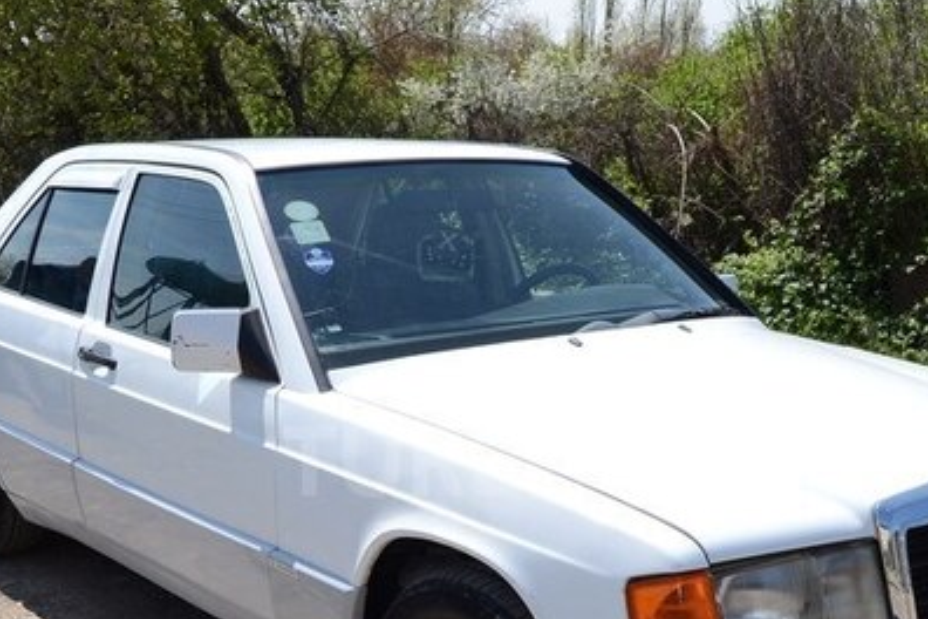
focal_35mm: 50
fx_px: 1289
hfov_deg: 39.5
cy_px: 462
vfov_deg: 26.7
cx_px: 523
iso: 100
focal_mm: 20
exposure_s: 1/60
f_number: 14
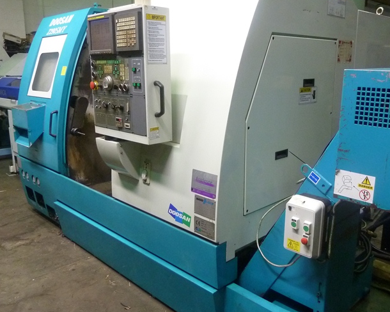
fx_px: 369
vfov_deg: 45.8
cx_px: 209
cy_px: 153
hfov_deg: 55.6
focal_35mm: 32
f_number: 3.3
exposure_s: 1/20
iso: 400
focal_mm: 4.1
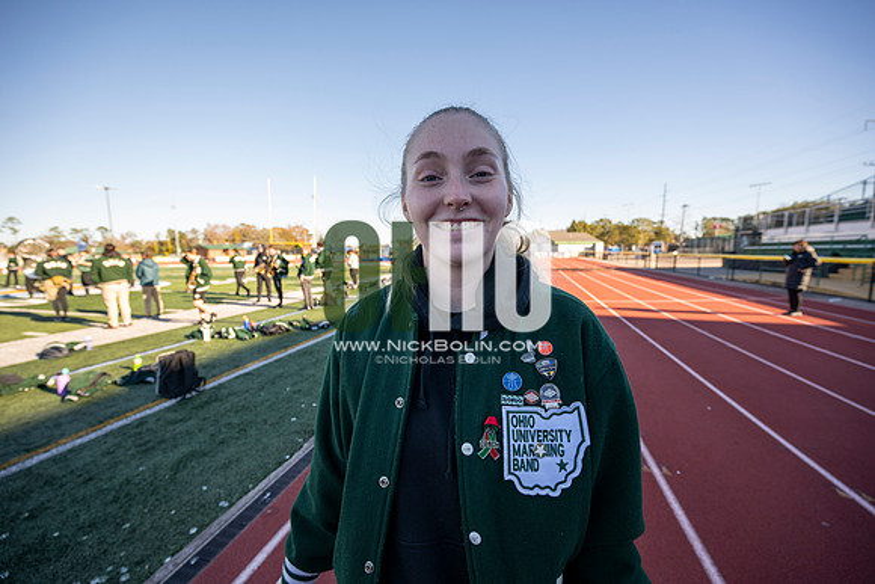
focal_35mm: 14
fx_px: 340
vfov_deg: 81.2
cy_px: 292
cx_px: 438
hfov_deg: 104.2
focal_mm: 14
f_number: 4
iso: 250
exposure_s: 1/800
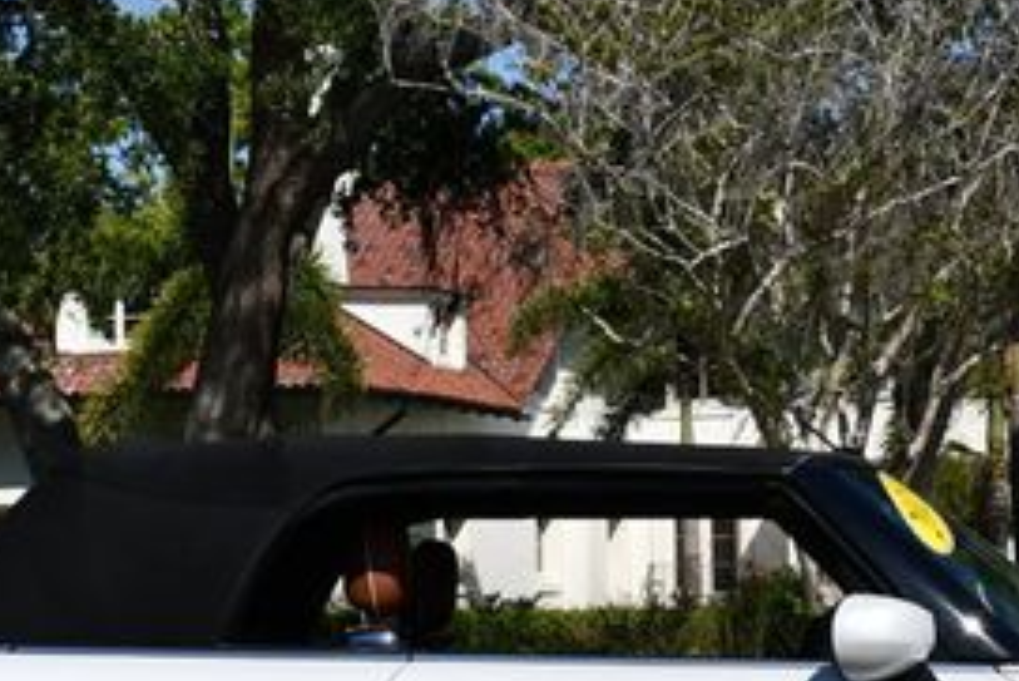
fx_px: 3483
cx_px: 692
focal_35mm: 123
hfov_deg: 16.6
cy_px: 504
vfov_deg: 11.1
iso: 100
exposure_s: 1/320
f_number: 9
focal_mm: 26
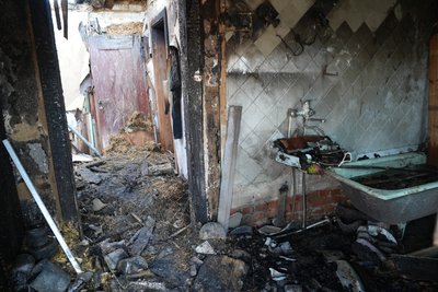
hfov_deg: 73.7
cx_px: 219
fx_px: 292
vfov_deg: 53.2
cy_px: 146
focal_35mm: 24
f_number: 2.8
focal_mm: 24
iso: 1600
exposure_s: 1/160
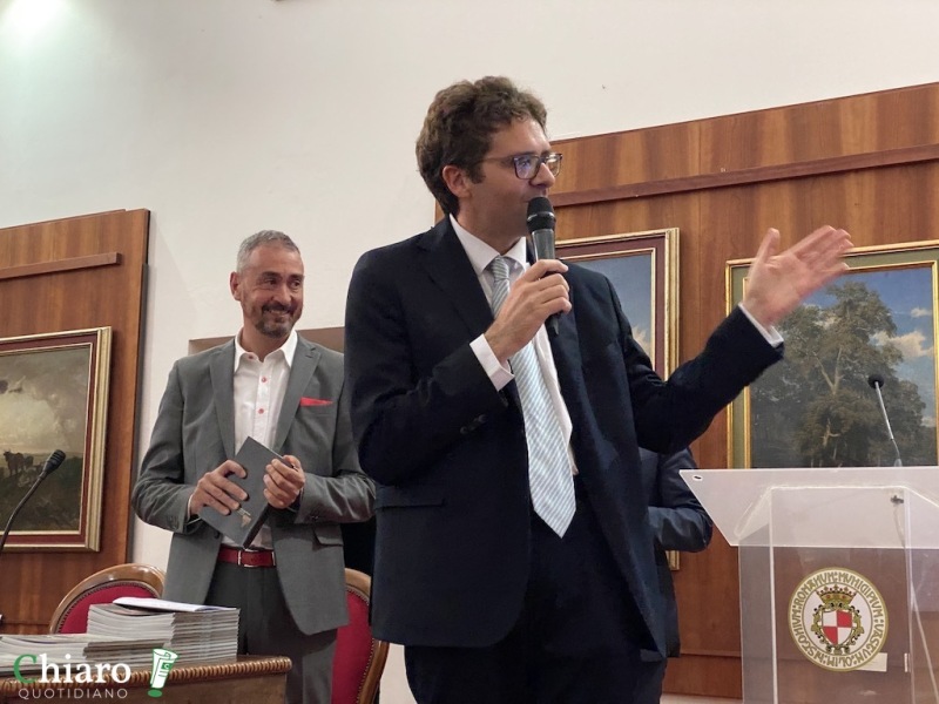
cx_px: 470
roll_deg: -1.3
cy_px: 352
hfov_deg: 36.8
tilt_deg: +9.1
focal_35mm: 52
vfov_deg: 28.0
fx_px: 1411
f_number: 2
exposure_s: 1/50
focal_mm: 6
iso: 500
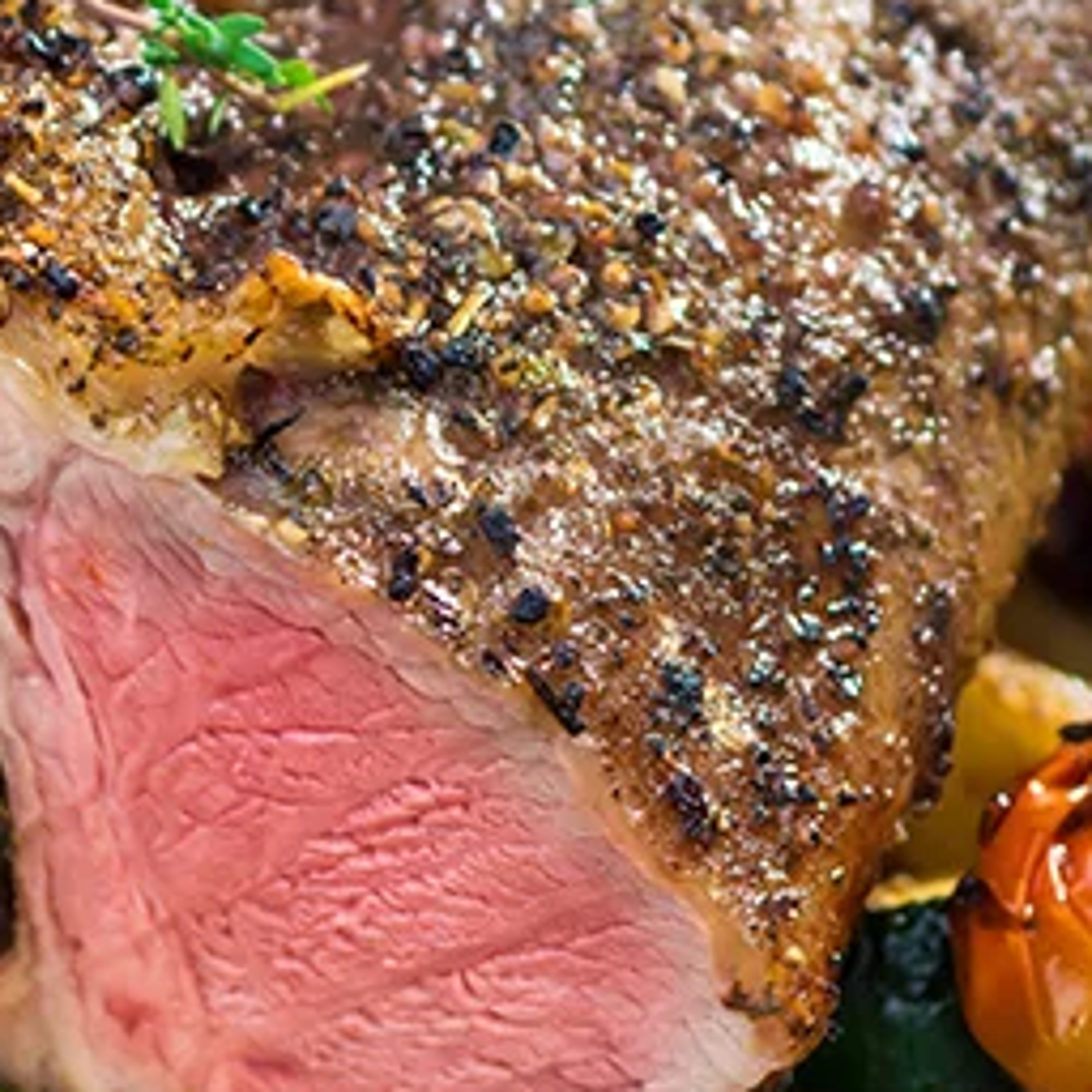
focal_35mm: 398
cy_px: 493
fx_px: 14205
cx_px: 247
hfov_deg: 4.4
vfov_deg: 4.4
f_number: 5
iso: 100
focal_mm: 80
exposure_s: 1/60
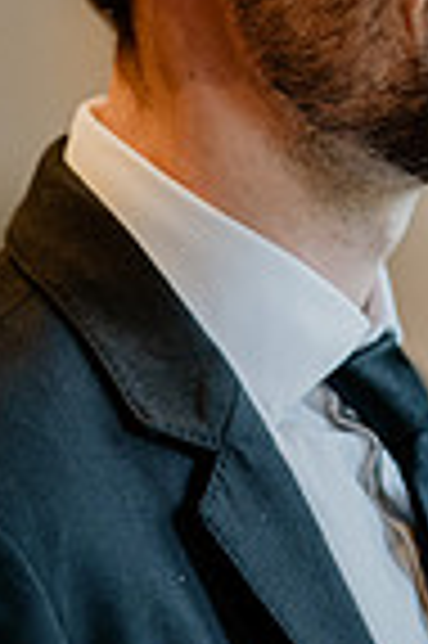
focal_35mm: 331
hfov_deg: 4.1
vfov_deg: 6.2
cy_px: -77
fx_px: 5917
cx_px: 502
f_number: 2.2
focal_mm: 105
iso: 1600
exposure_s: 1/640
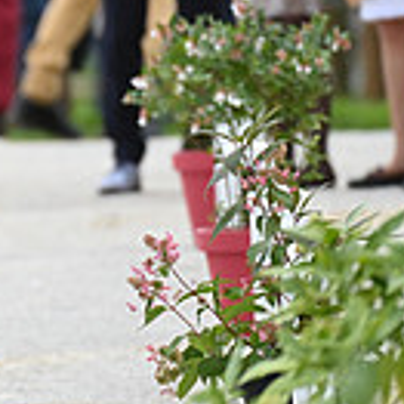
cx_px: -410
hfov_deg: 1.2
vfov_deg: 1.2
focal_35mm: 1501
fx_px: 19819
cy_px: -69
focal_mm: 400
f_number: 5.6
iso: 640
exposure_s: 1/1600
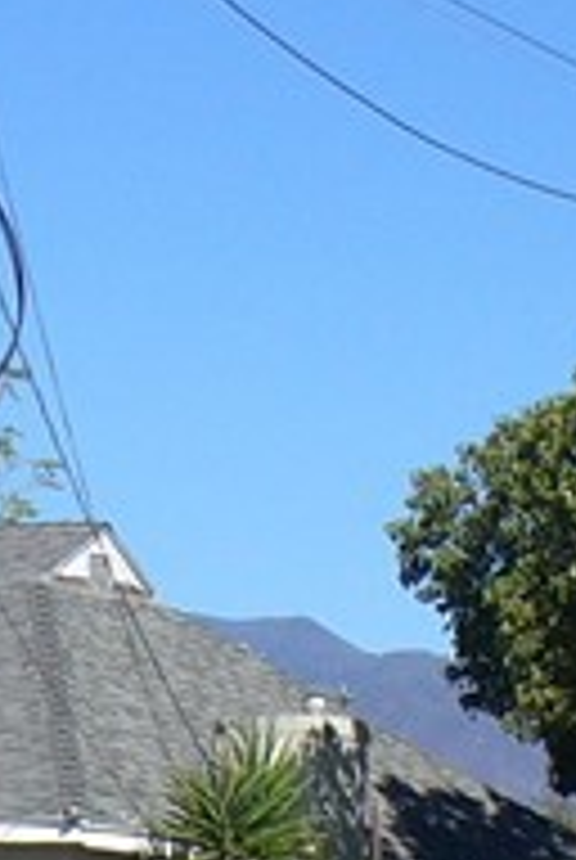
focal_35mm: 206
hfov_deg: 6.7
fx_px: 4926
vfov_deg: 9.9
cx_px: -14
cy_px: 747
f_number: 5.6
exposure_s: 1/400
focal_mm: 6.1
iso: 80
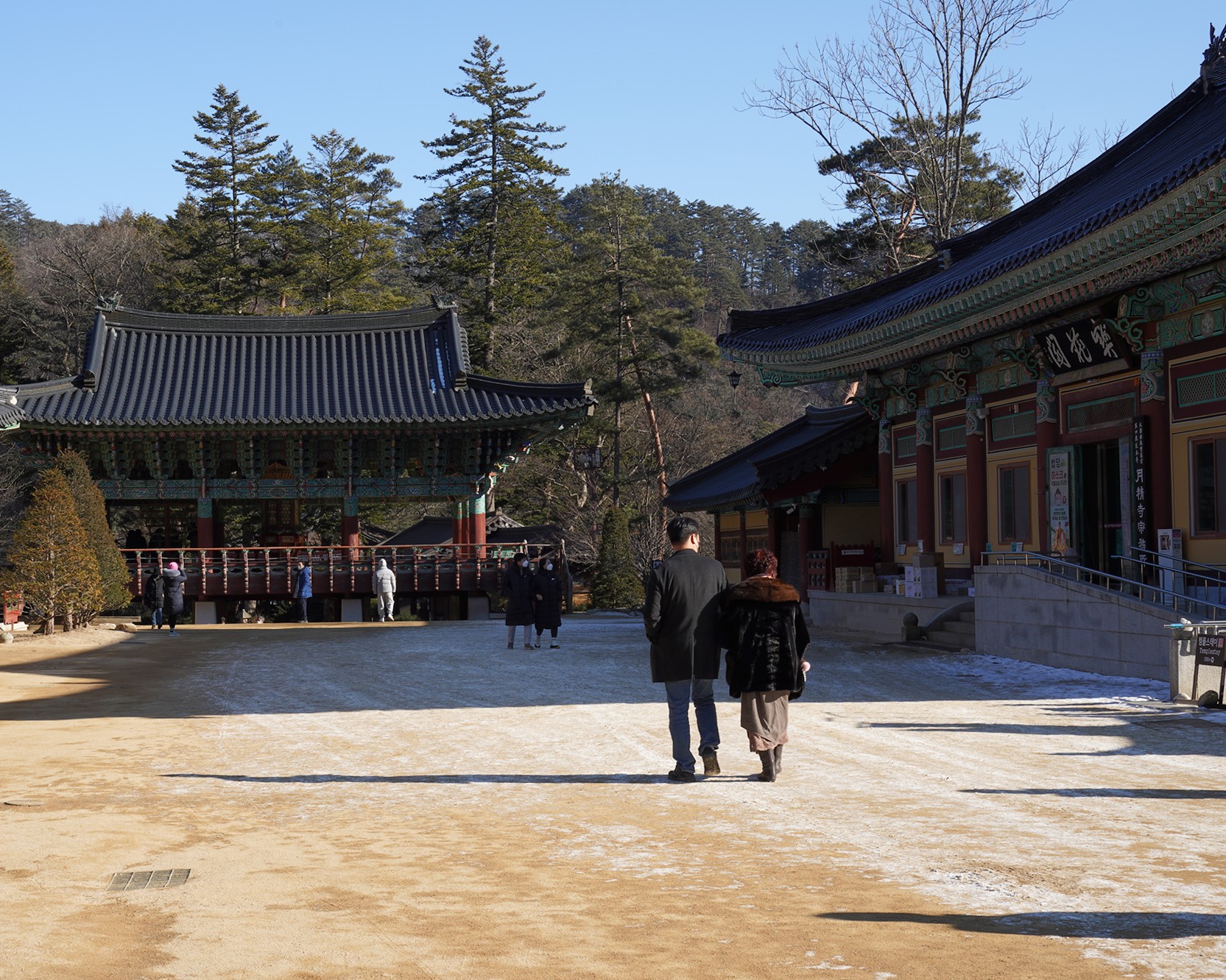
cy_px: 490
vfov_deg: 28.6
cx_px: 506
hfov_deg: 35.3
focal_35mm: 53
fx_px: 1923
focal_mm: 47
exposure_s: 1/100
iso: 200
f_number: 16
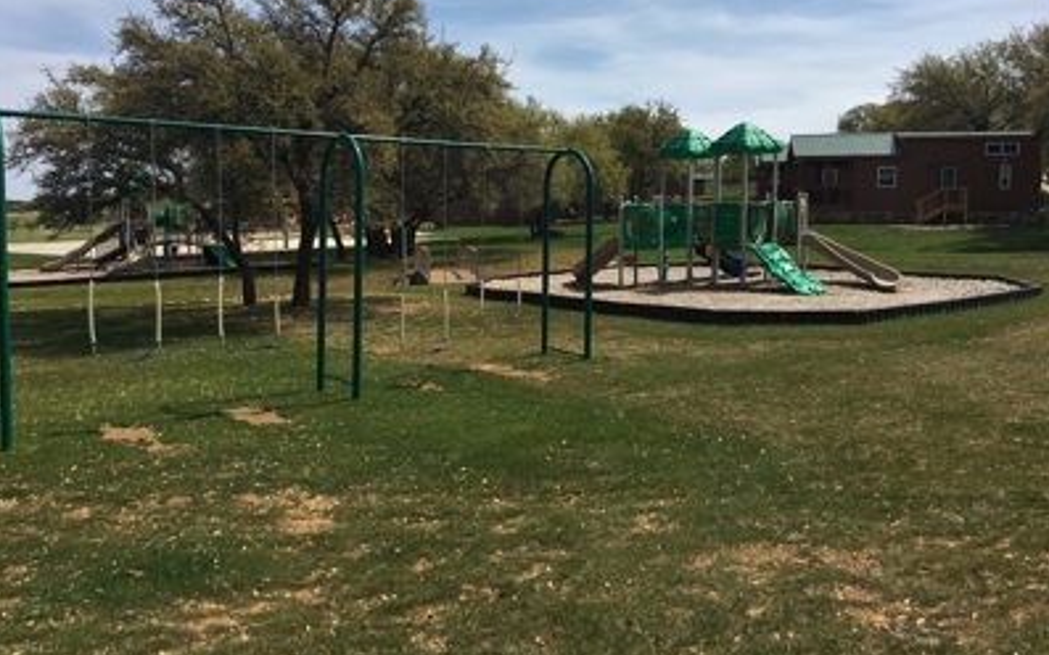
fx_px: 886
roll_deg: +0.0
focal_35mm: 31
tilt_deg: -2.1
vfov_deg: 40.4
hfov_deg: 61.2
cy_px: 269
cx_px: 523
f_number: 2.2
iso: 25
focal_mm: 4.15
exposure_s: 1/2024
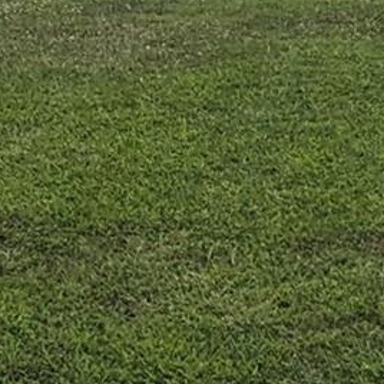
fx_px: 2033
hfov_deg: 9.6
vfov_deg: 10.2
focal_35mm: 162
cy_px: -292
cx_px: 916
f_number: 1.85
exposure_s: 1/3425
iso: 48
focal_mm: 6.81
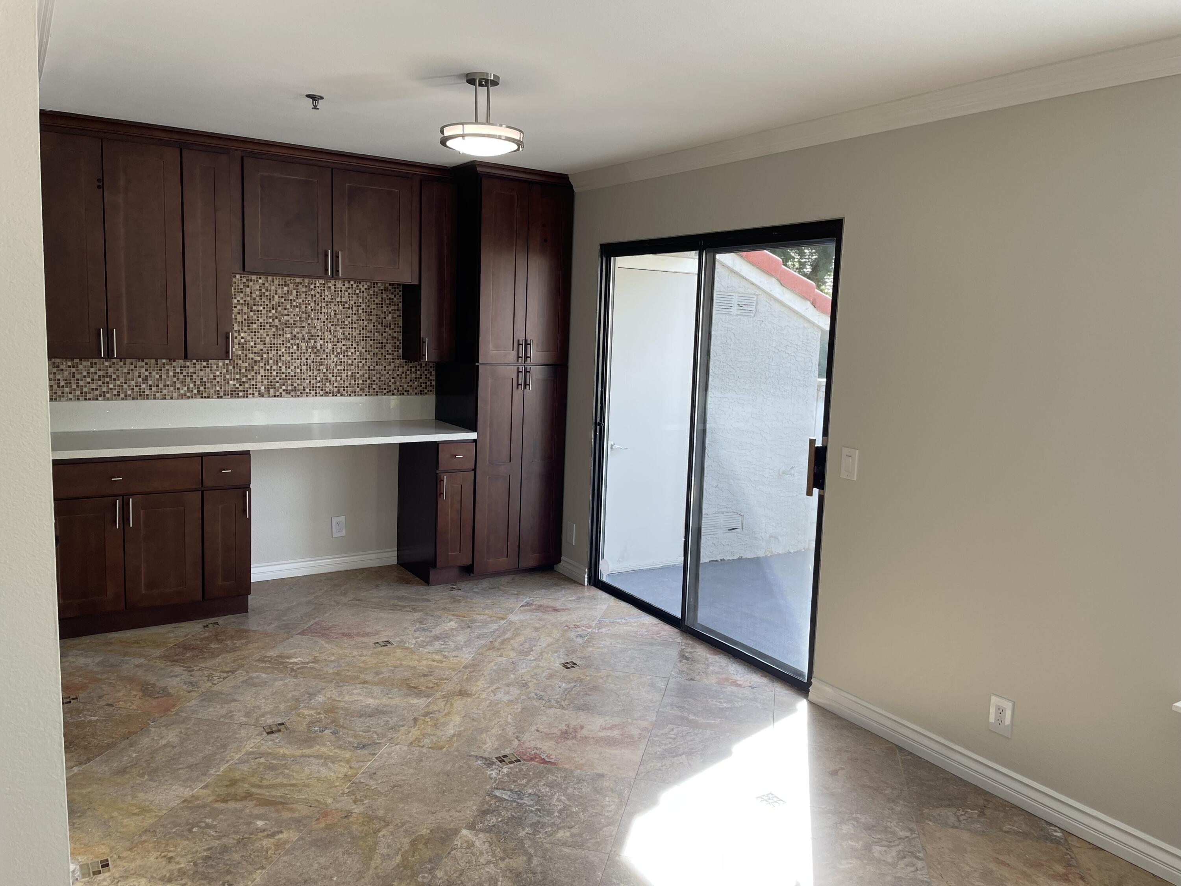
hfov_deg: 67.3
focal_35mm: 26
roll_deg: -1.9
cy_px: 443
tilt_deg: -7.3
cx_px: 590
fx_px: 887
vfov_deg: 53.1
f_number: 1.6
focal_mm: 4.2
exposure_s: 1/158
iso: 32
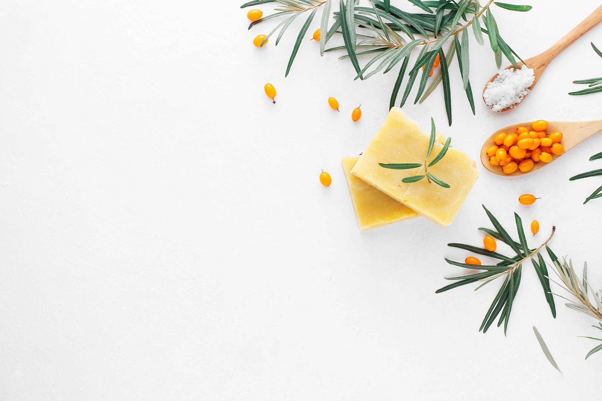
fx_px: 1254
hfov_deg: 27.0
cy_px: 200
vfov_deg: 18.2
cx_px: 301
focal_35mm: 75
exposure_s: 1/100
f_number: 10
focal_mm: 50
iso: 100
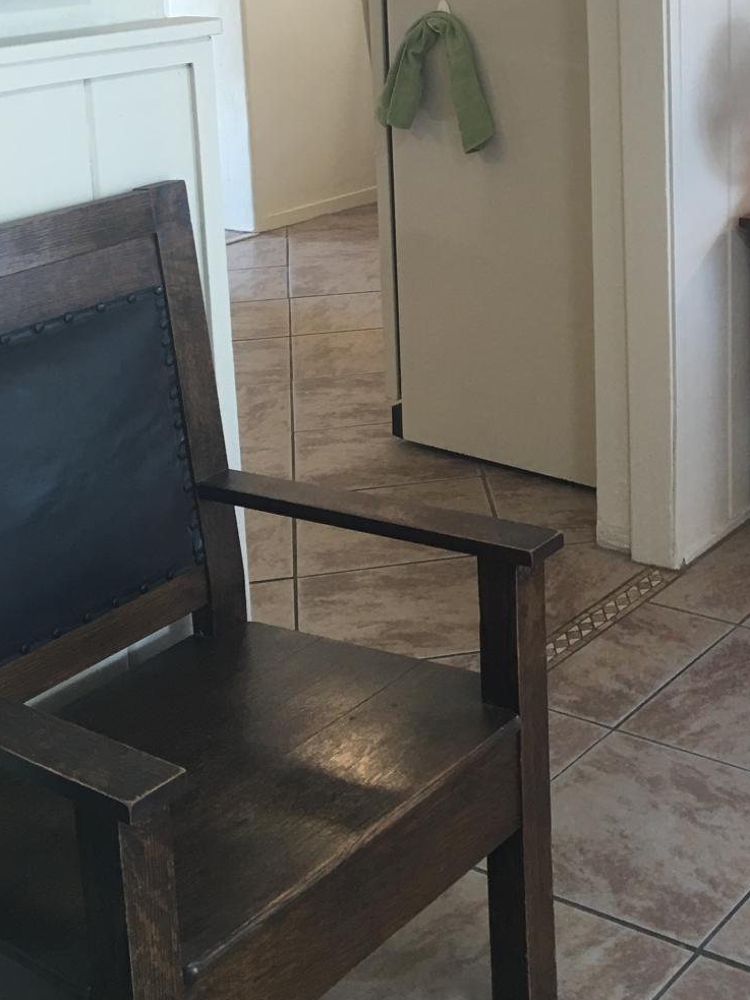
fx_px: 1705
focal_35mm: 59
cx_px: 744
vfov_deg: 31.5
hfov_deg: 23.8
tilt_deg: -8.7
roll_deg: +0.1
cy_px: 142
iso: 40
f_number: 2.2
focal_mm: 4.15
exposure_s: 1/17
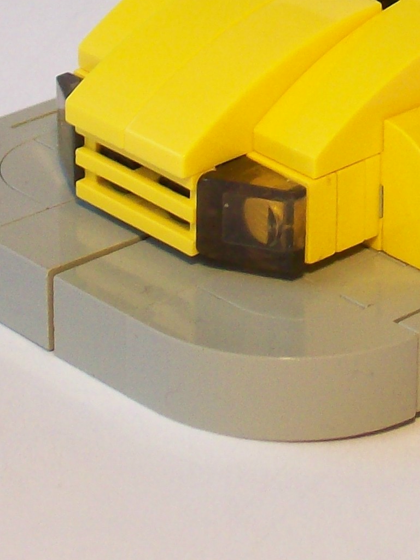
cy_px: -231
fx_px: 3381
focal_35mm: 209
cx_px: 425
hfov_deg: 7.1
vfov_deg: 9.3
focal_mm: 11.6
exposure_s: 1/44.9
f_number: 3.8
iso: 160
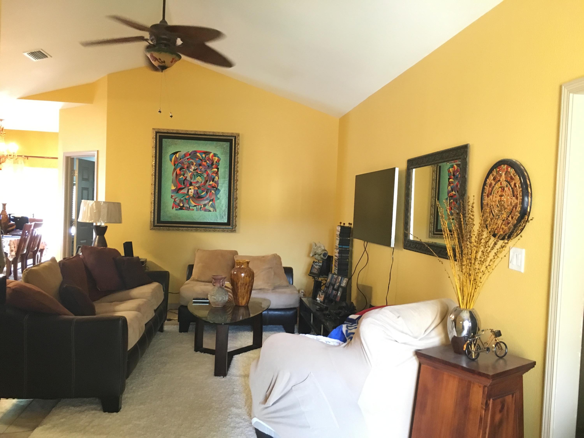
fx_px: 489
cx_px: 292
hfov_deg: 61.7
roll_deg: -2.4
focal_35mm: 29
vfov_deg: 48.2
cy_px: 219
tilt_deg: -0.6
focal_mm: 4.15
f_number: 2.2
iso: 250
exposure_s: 1/15
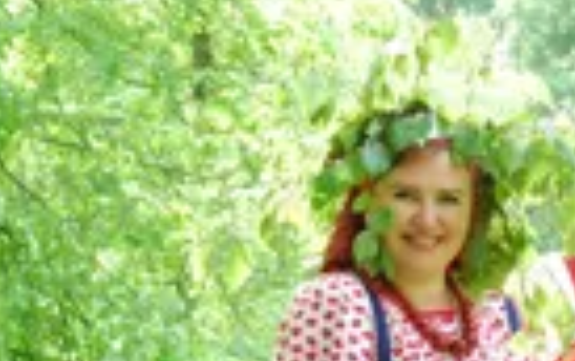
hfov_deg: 12.3
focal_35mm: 169
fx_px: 2652
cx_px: 495
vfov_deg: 7.6
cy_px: 546
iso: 1600
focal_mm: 38
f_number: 7.1
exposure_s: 1/250
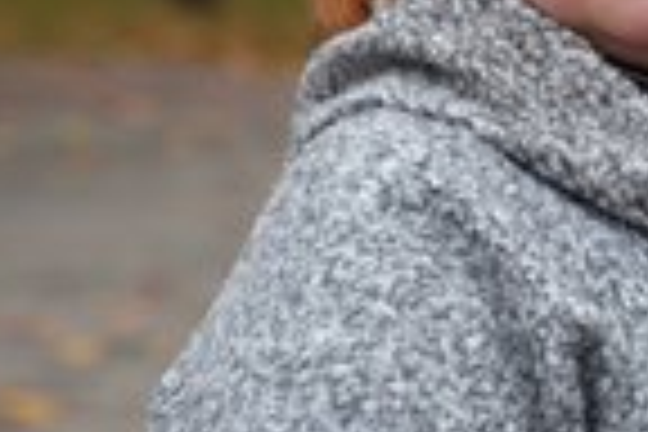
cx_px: 702
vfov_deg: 7.1
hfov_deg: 10.5
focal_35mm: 194
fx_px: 3492
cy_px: 52
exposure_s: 1/160
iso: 400
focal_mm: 70
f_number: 4
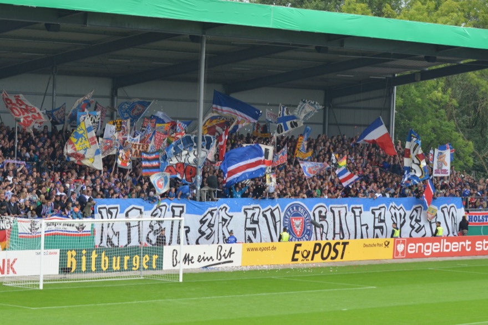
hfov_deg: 17.5
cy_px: 162
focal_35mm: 117
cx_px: 244
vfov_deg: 11.7
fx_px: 1586
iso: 400
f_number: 4.5
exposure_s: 1/1000
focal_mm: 78
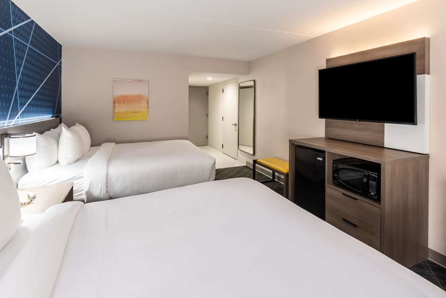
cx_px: 223
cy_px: 149
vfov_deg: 73.8
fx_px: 198
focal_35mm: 16
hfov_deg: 96.7
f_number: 8
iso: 100
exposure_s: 1/20
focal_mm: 16
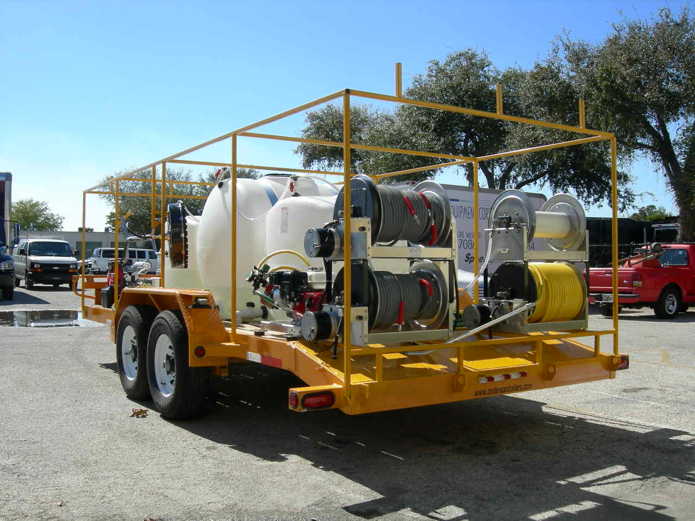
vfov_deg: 39.7
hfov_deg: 51.4
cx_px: 348
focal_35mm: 36
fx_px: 723
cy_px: 260
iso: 64
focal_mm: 7.5
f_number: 6
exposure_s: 1/260
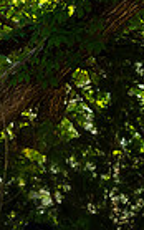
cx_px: -295
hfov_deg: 4.6
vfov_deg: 7.6
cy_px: 232
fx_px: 1731
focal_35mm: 276
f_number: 2.8
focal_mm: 65
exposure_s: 1/400
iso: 100
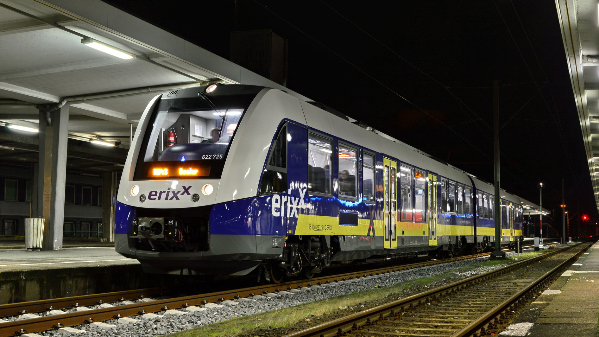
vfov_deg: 23.5
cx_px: 303
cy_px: 138
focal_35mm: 51
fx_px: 810
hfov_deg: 40.6
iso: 100
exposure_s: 4
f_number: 10
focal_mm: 32
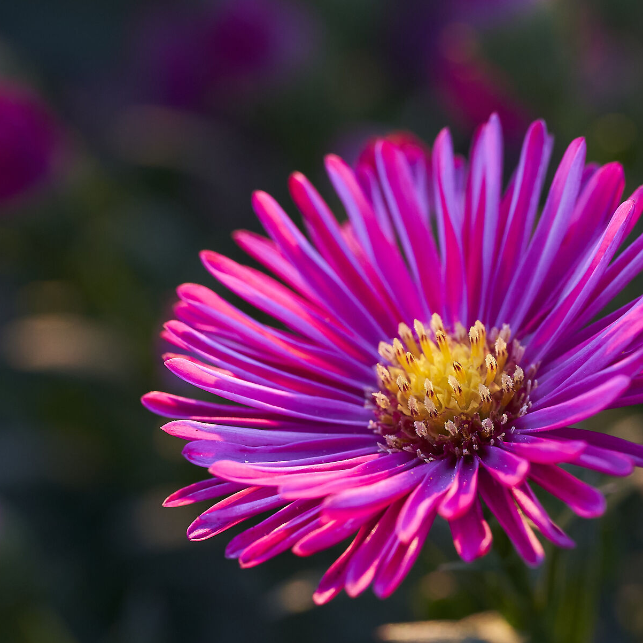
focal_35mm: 178
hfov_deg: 9.8
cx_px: 587
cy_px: 286
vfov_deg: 9.8
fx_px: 3741
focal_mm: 105
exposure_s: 1/60
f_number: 7.1
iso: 2500
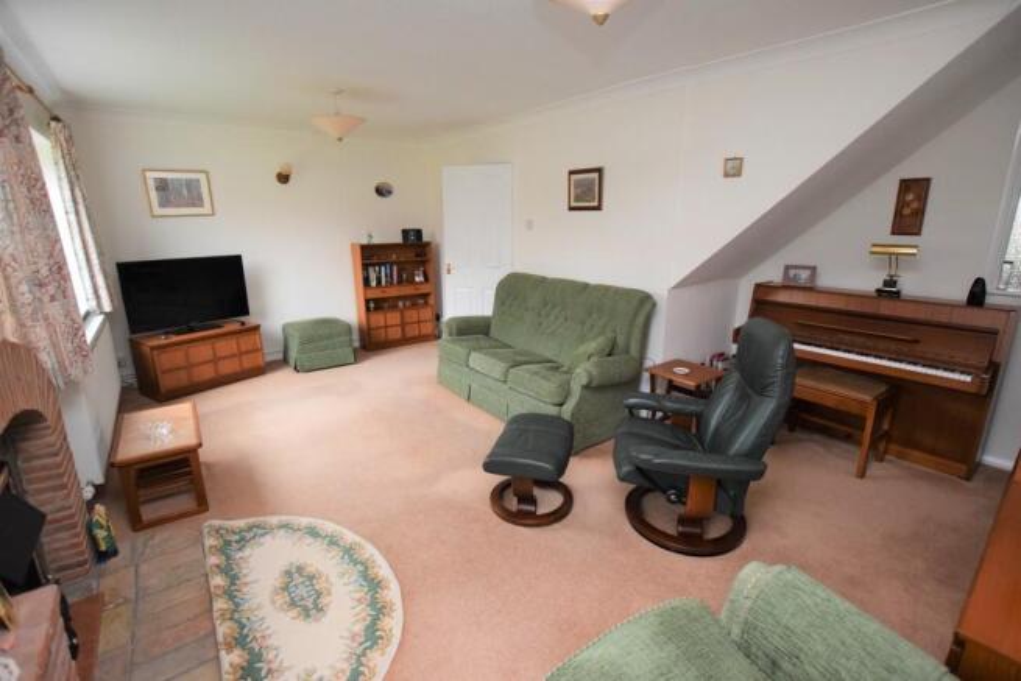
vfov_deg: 77.4
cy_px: 340
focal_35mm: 15
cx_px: 510
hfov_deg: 100.4
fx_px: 425
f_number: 3.5
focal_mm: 10
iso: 3200
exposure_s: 1/60
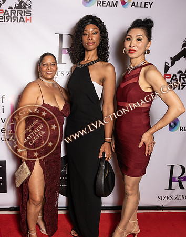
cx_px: 44
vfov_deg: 53.1
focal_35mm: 34
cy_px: 118
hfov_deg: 41.5
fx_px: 236
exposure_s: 1/50
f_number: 6.3
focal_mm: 24
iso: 320
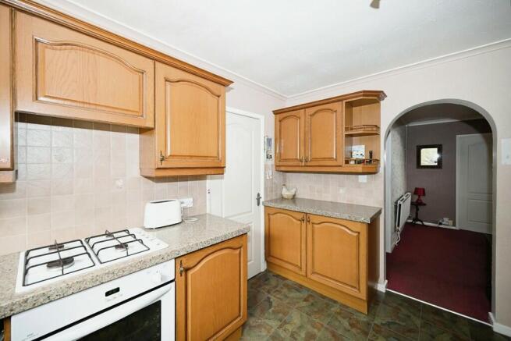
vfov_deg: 81.2
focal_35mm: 14
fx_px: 199
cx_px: 256
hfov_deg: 104.2
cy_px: 170
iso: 400
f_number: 4
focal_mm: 14
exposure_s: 1/60
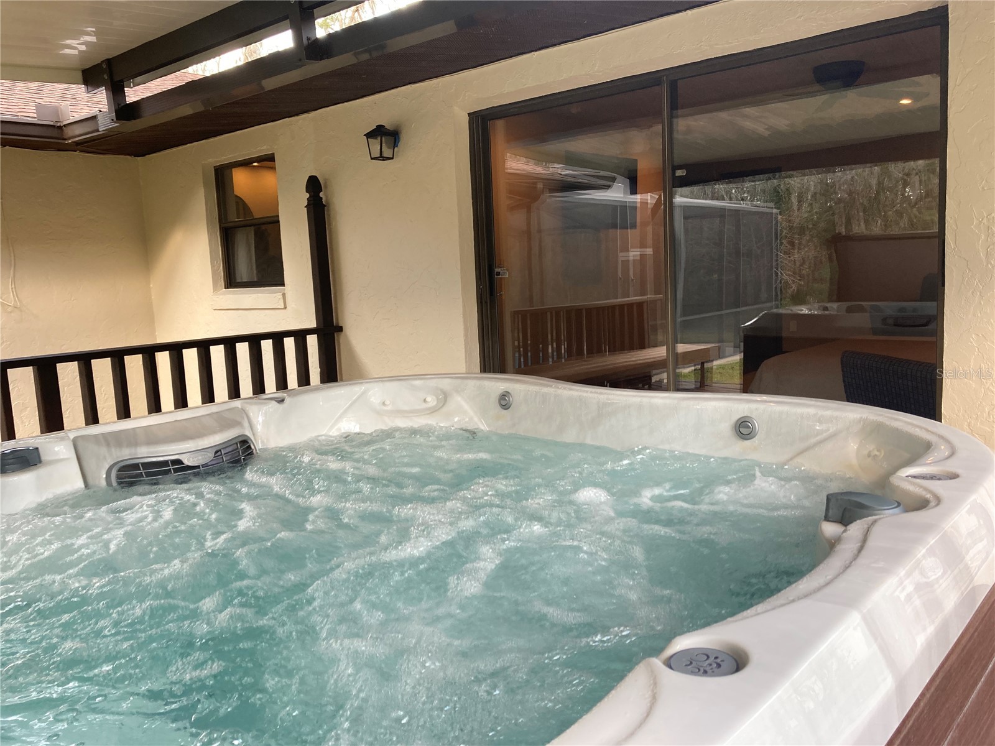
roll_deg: +2.0
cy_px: 373
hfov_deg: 63.4
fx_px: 805
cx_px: 498
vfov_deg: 49.7
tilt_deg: -5.9
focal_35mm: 28
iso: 64
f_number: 1.8
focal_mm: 3.99
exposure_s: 1/120
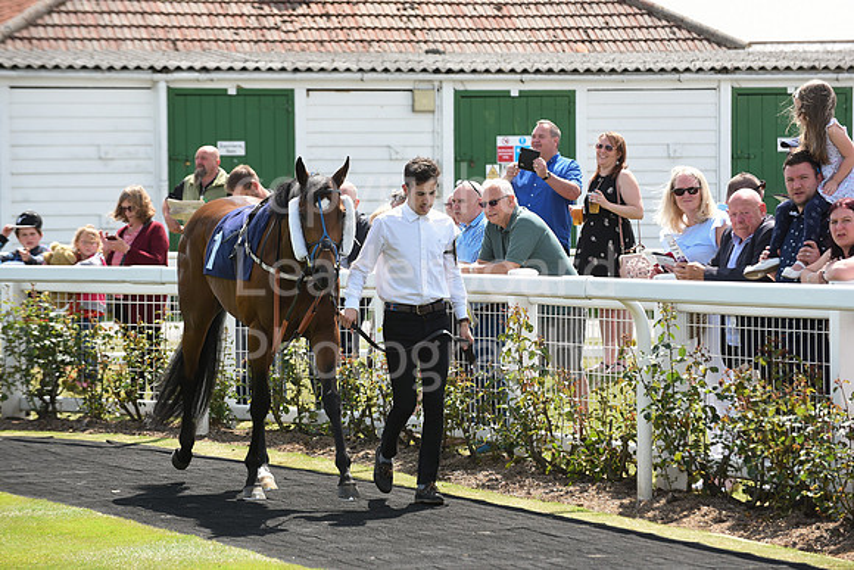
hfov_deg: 13.2
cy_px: 285
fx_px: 3678
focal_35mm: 155
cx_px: 427
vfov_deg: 8.9
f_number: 6.3
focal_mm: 155
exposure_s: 1/640
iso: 400
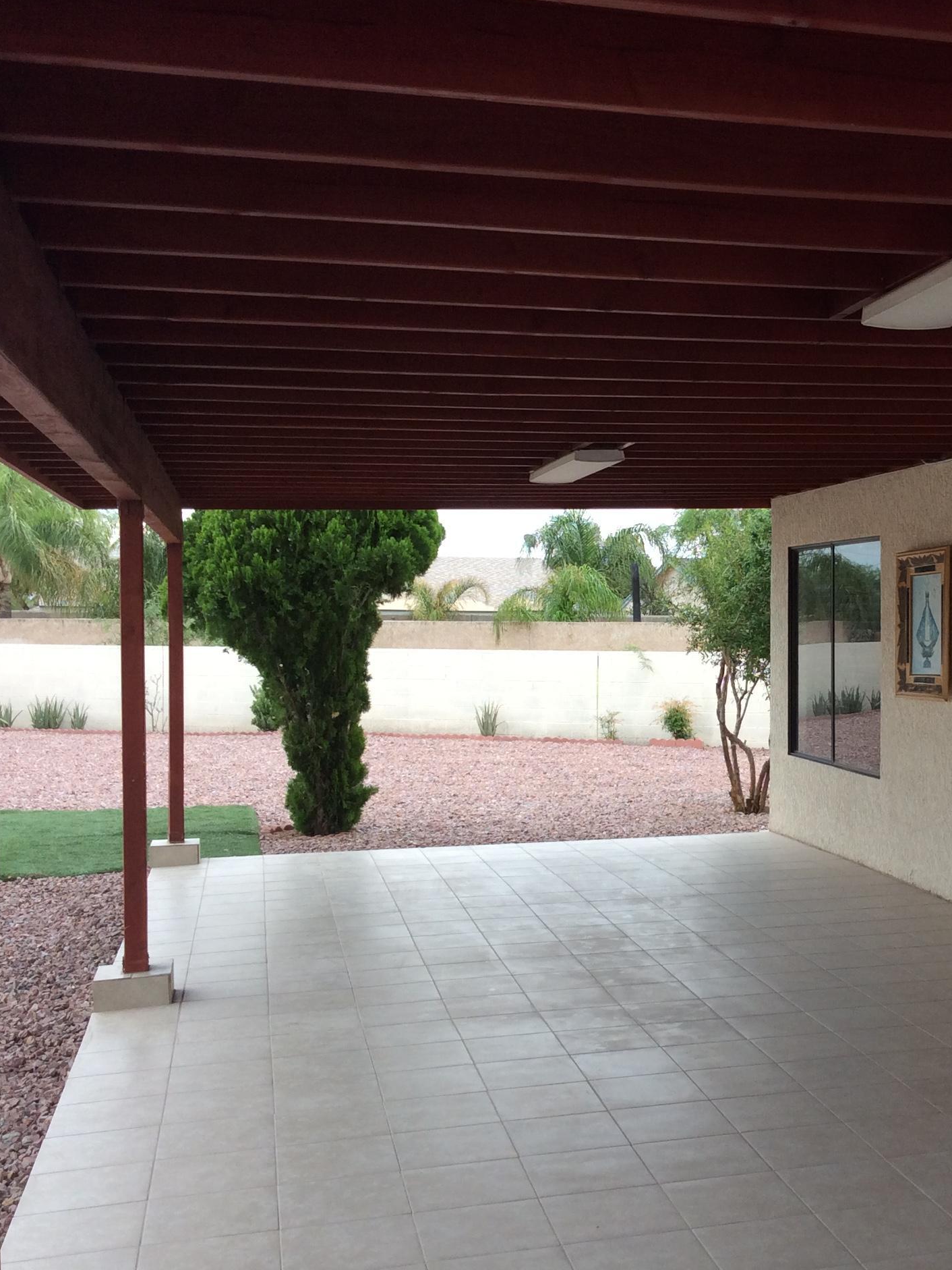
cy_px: 649
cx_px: 763
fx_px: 1613
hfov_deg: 32.0
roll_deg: +0.6
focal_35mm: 44
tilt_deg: -1.7
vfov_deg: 42.9
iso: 32
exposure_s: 1/298
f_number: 2.4
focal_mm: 3.3
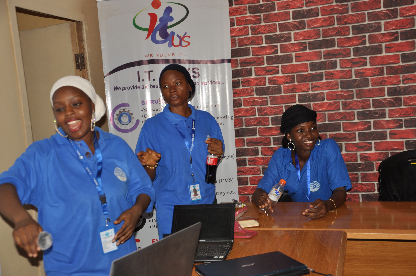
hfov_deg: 41.2
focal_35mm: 48
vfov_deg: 28.0
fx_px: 554
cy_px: 138
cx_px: 208
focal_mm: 32
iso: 200
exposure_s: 1/60
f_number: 4.2
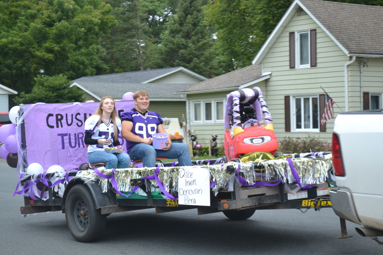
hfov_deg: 24.6
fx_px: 878
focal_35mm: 82
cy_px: 128
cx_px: 192
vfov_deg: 16.6
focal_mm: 55
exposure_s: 1/40
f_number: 5.6
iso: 400
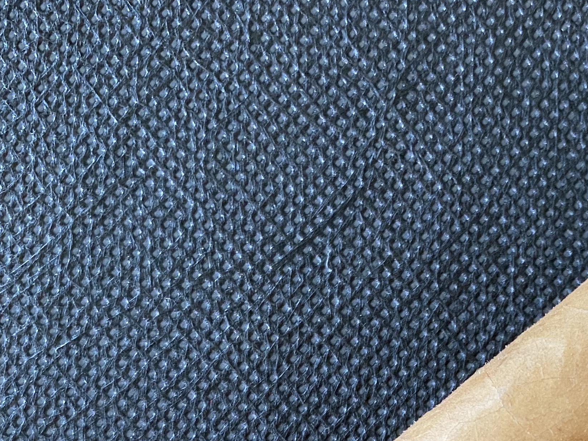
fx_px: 1087
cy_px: 451
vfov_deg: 22.0
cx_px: 550
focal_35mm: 64
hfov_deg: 28.8
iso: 500
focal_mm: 4.25
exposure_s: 1/25
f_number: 1.8
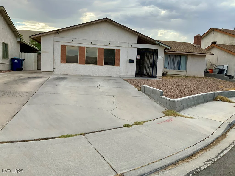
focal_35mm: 29
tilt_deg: -5.2
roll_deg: -2.5
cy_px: 88
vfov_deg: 48.2
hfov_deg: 61.7
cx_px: 118
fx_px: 197
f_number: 1.8
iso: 16
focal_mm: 3
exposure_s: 1/855
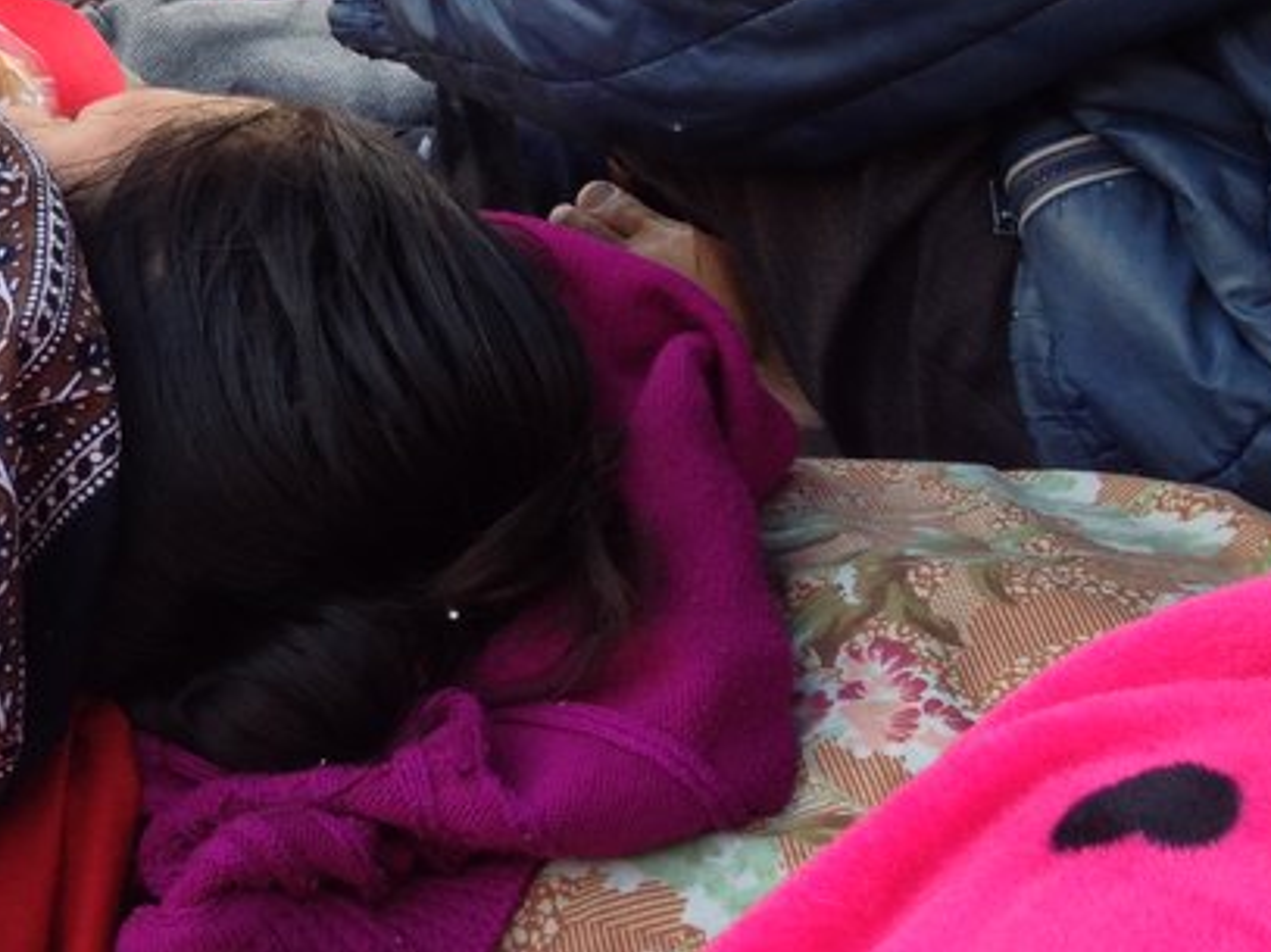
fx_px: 3230
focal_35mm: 88
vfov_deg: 16.0
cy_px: -243
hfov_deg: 21.4
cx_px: -31
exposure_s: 1/60
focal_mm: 4.28
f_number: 2.4
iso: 64
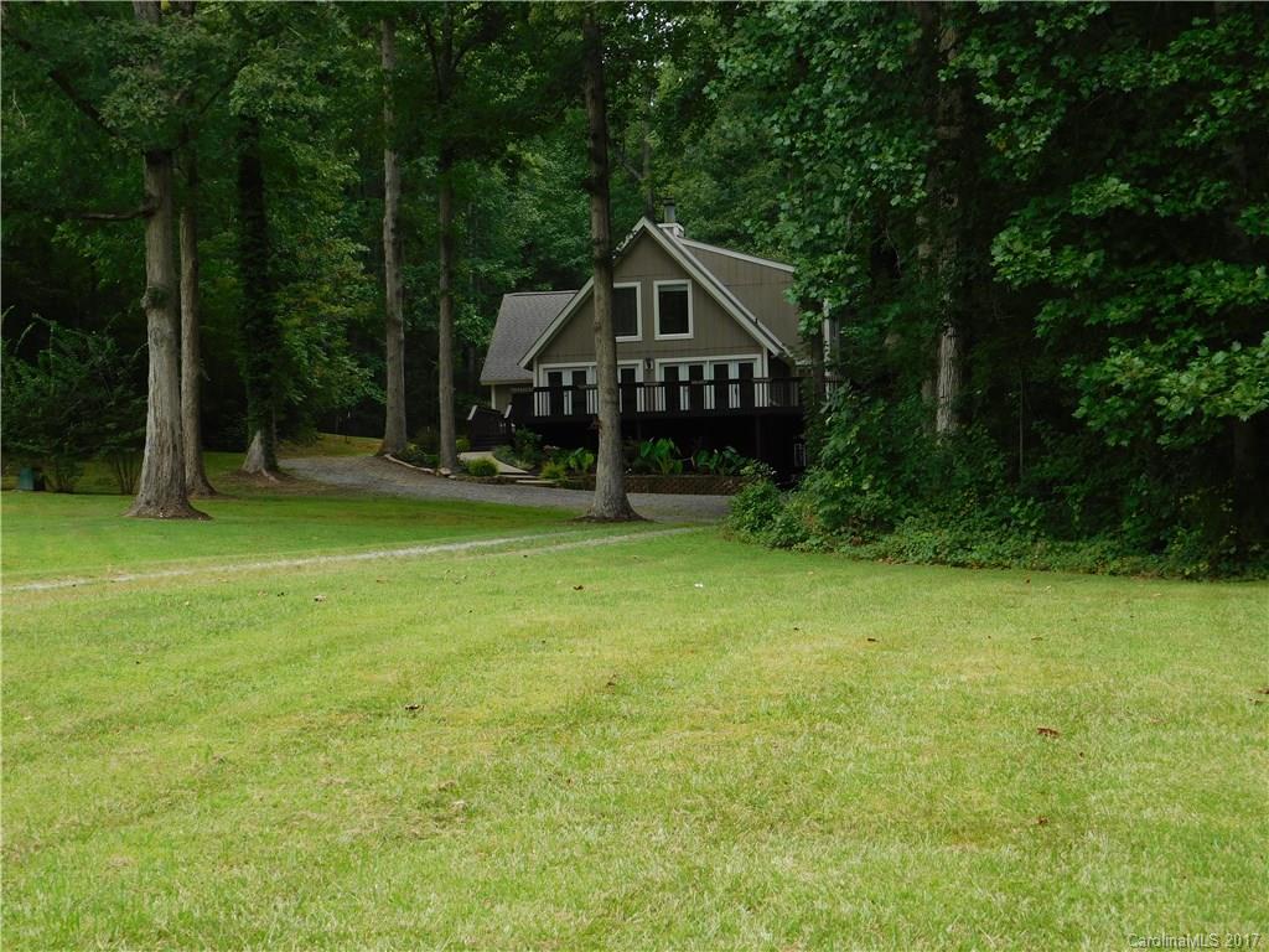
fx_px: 2163
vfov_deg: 24.8
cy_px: 476
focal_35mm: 59
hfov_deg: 32.7
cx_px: 634
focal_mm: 10.4
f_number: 4
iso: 125
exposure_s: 1/160
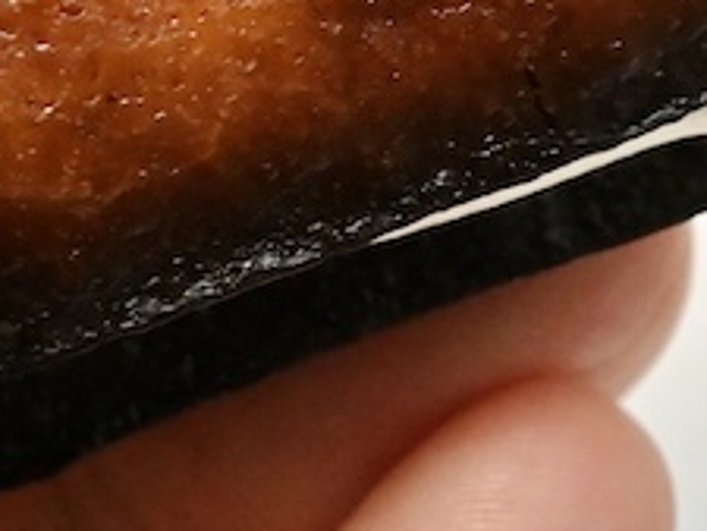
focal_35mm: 256
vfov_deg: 5.7
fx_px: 5231
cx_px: 823
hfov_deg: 7.7
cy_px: -460
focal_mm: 60
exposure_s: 1/160
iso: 6400
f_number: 11
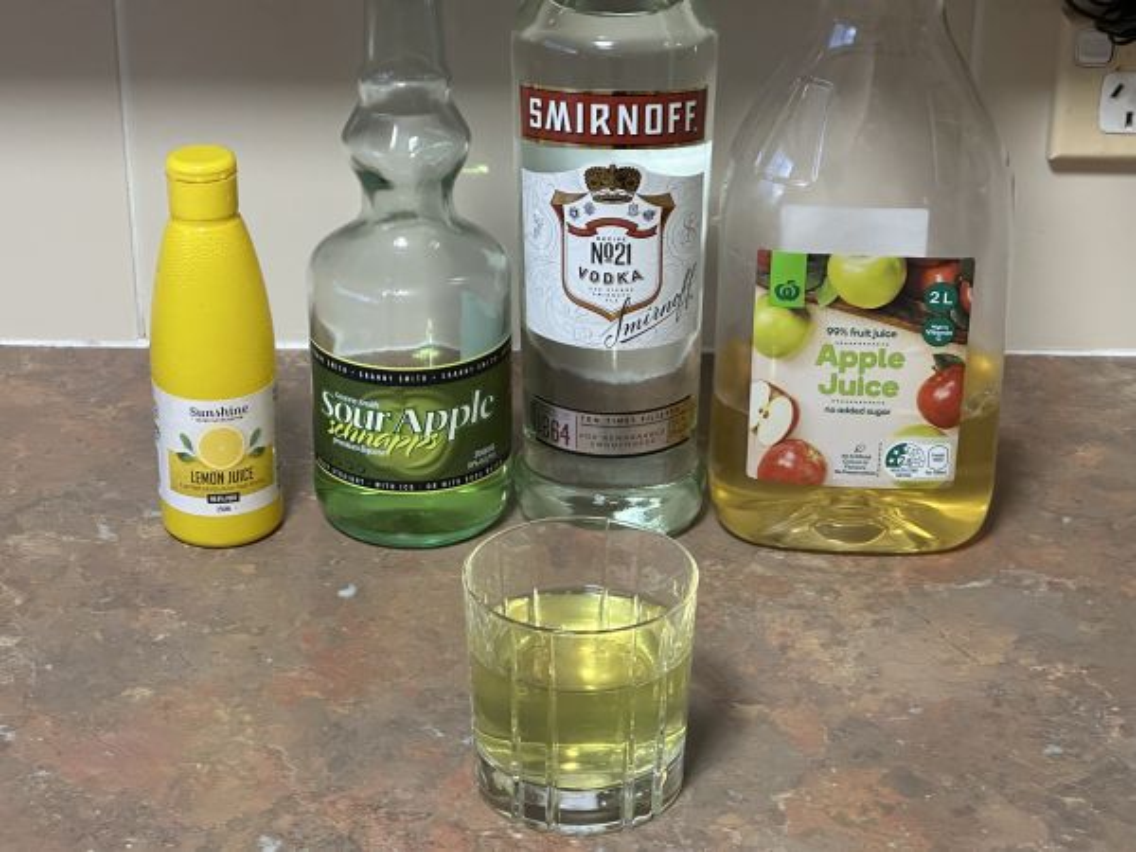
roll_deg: -0.5
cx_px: 568
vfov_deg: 19.1
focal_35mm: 77
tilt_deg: -26.2
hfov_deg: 25.3
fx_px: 2527
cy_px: 426
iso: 640
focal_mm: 9
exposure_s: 1/50
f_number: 2.8
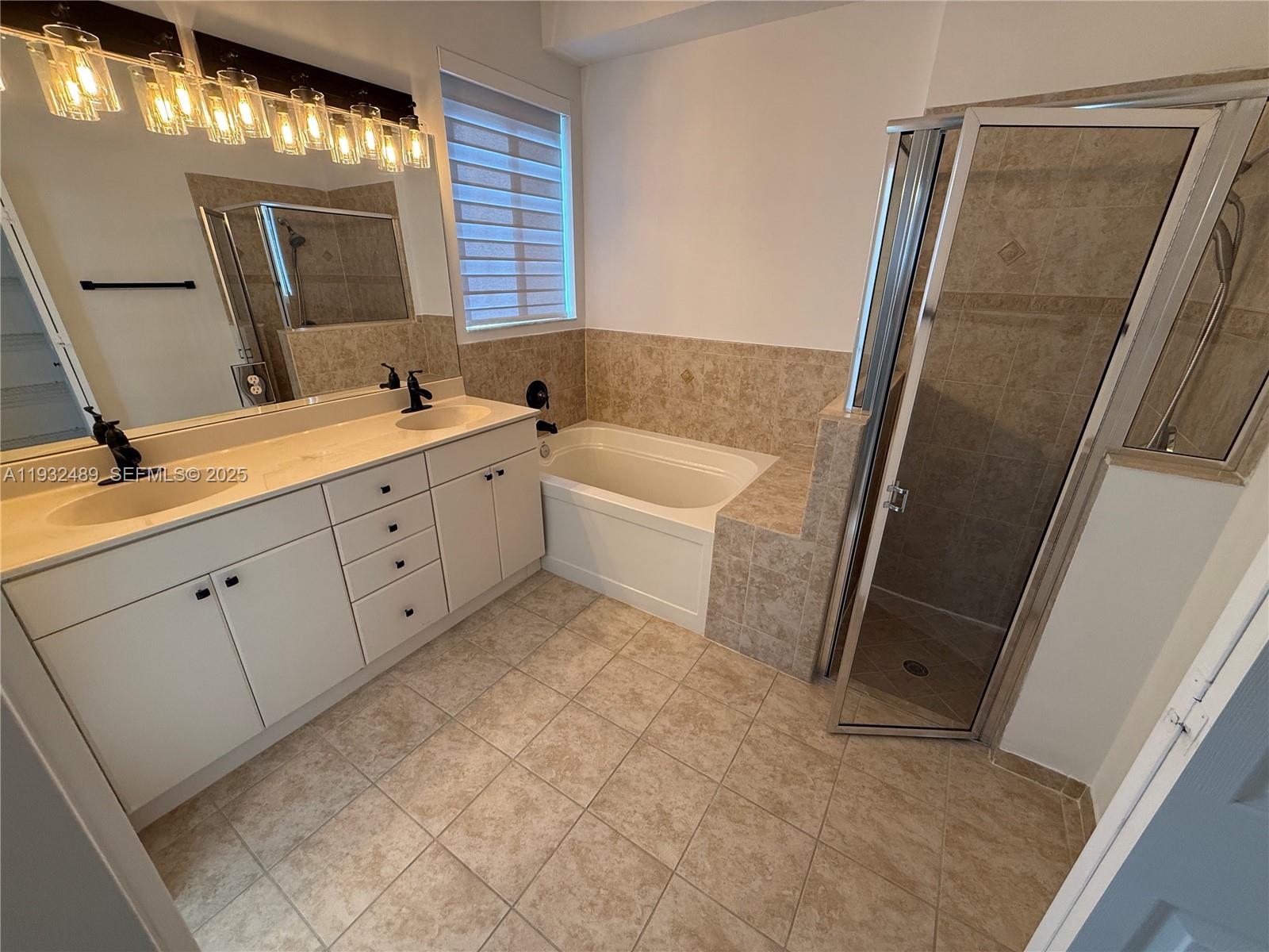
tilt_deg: -22.0
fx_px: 513
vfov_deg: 85.7
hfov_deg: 102.1
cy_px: 476
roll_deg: -0.7
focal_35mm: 14
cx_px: 634
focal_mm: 2.22
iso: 160
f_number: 2.2
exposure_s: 1/120
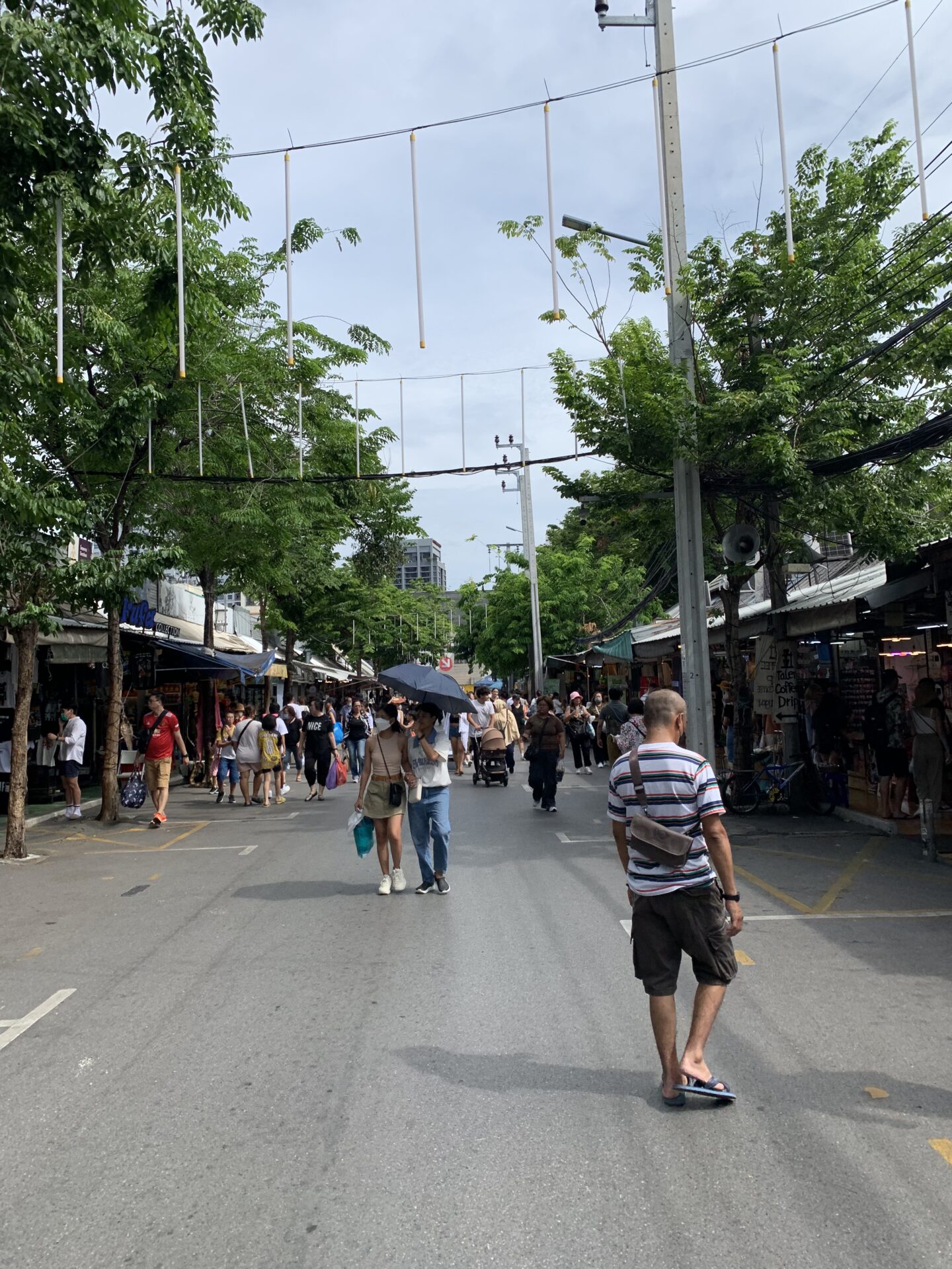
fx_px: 953
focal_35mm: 26
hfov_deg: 53.1
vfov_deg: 67.3
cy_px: 634
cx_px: 476
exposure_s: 1/2114
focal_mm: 4.25
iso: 25
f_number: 1.8
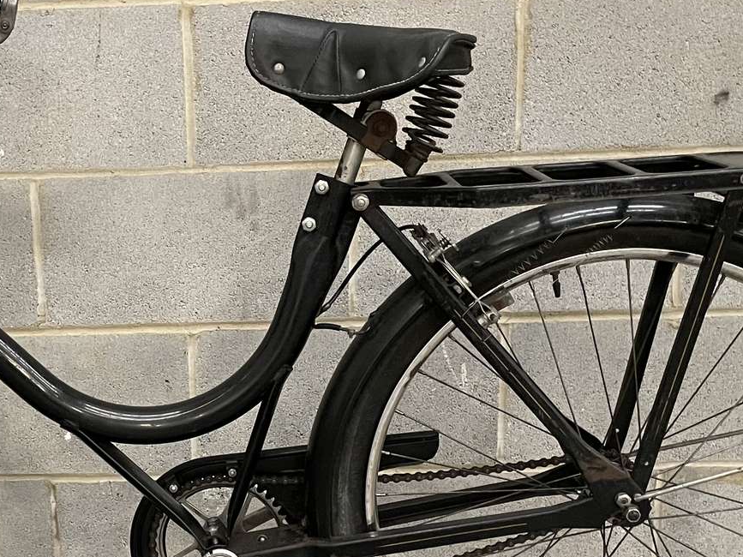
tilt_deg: -16.6
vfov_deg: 24.2
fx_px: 1288
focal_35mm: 60
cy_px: 404
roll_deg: +3.1
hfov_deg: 31.6
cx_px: 189
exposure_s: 1/48
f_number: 1.6
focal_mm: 4.2
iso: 500
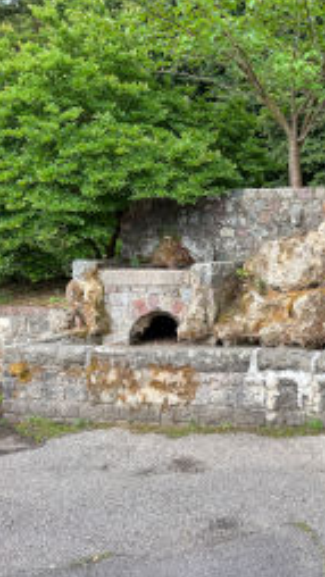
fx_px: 551
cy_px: 281
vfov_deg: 55.3
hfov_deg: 29.6
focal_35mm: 36
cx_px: 357
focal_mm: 6.76
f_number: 1.78
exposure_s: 1/602
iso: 80
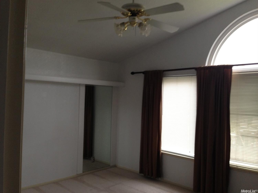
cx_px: 129
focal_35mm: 33
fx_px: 246
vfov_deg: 42.9
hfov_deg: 55.4
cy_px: 96
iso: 125
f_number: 2.4
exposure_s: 1/20
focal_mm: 4.12
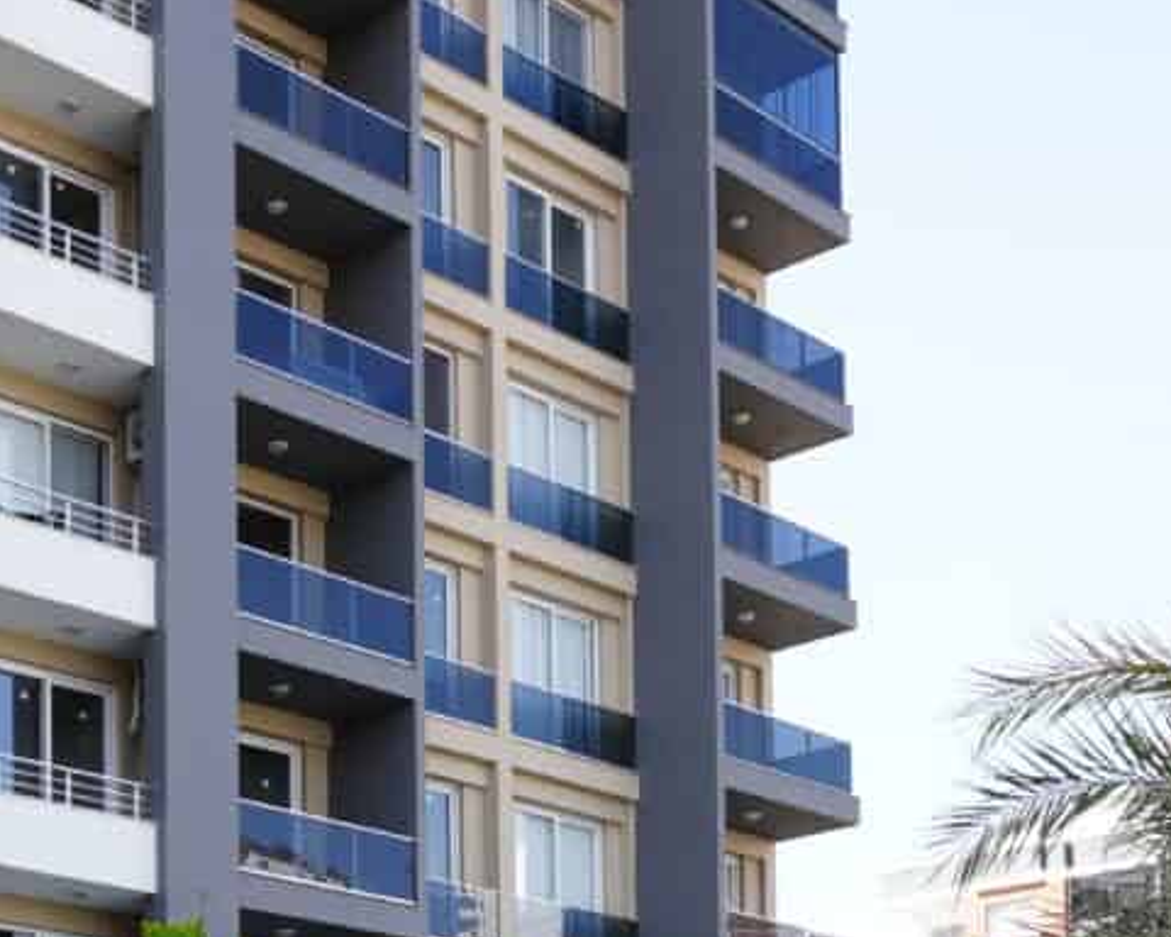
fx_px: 2357
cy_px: 1465
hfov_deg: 27.8
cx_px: 424
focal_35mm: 68
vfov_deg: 19.2
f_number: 6.3
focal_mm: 17
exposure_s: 1/100
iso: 100
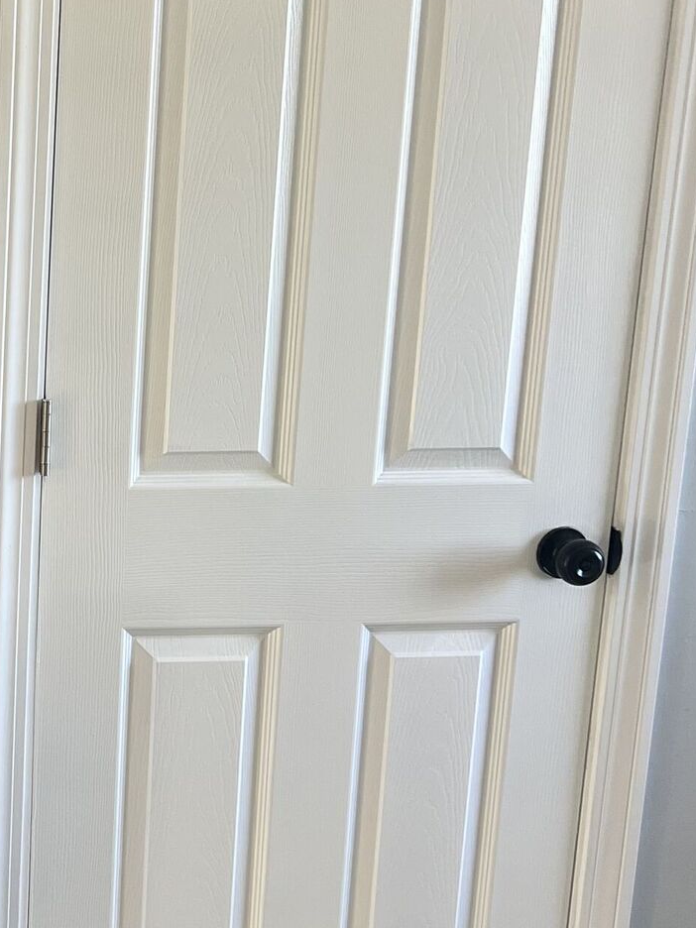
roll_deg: -0.6
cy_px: 468
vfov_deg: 30.3
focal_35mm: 64
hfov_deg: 21.3
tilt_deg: -11.8
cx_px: -140
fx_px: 1716
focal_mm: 5.7
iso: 125
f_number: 1.5
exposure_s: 1/121
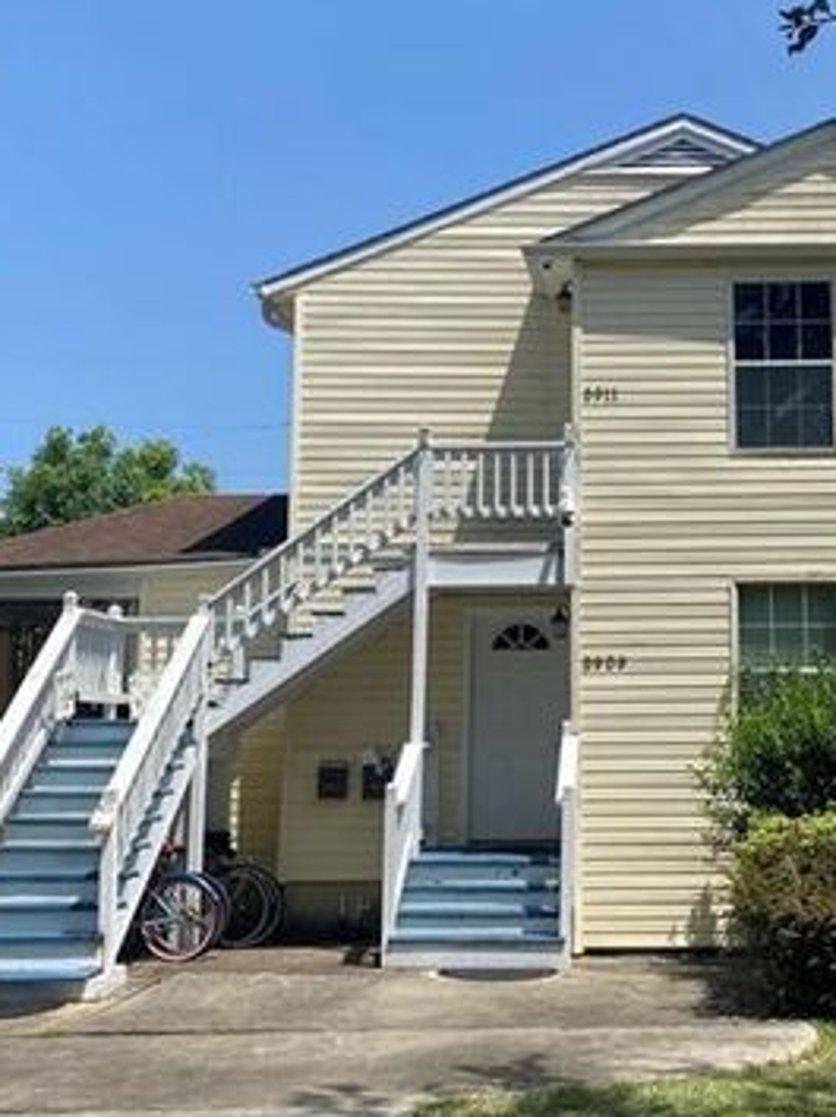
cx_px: 647
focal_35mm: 49
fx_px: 1580
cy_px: 469
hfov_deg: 29.1
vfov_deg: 38.8
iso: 32
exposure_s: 1/2571
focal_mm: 4.25
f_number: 1.8
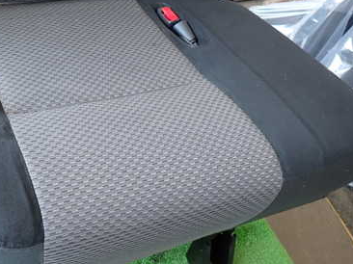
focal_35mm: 41
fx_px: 418
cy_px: 150
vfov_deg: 35.0
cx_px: 122
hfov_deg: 45.2
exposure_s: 1/50
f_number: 2
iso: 200
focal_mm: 4.5
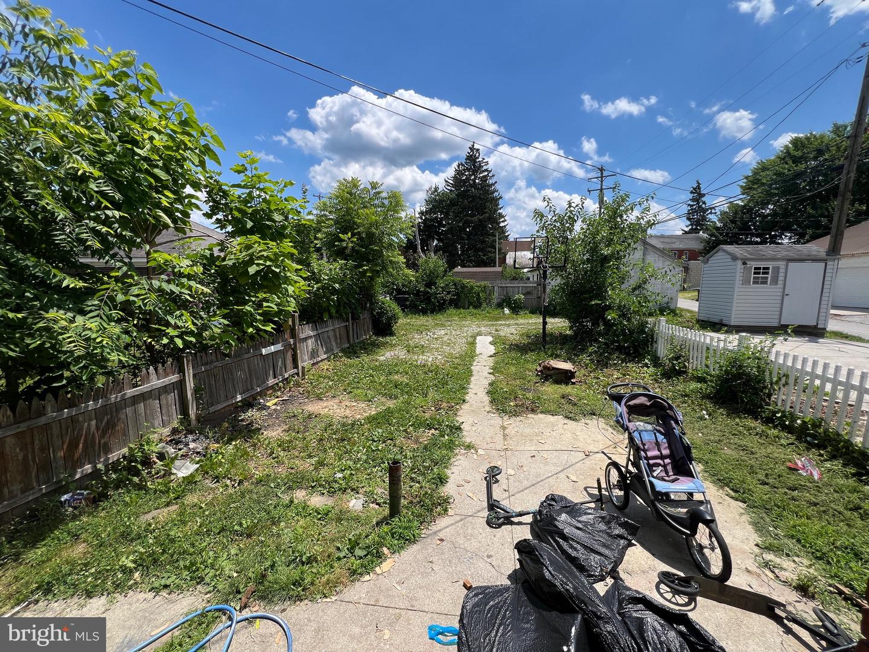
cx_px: 434
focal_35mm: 13
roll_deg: +0.2
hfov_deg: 106.2
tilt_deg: -7.1
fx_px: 326
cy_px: 326
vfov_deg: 89.9
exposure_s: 1/1410
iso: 32
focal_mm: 1.57
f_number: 1.8
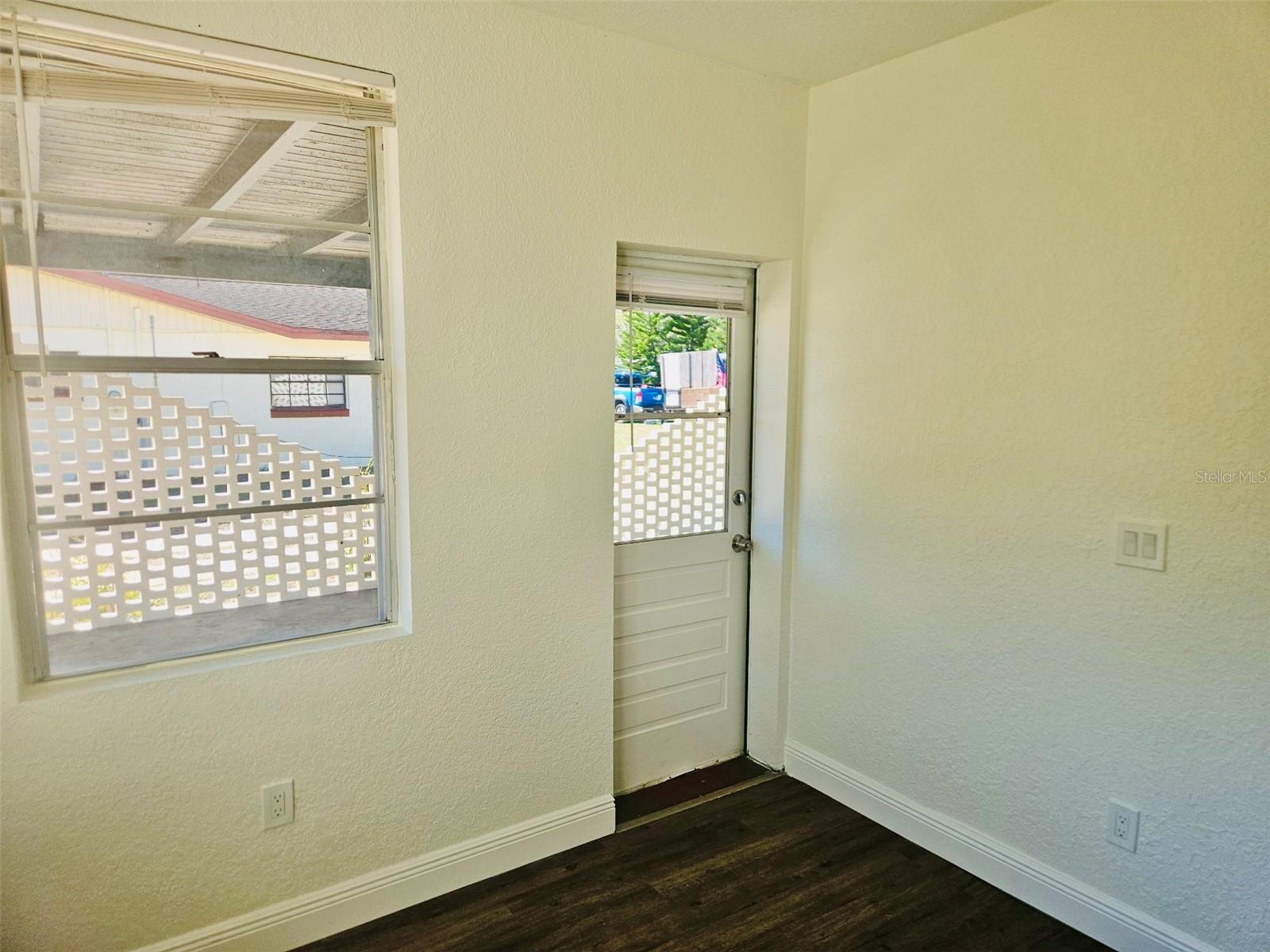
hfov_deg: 73.9
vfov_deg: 58.9
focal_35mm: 23
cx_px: 635
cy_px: 476
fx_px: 844
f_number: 1.8
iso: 50
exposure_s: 1/233
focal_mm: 5.4
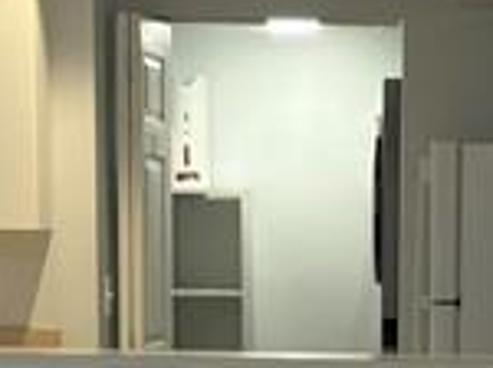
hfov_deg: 11.1
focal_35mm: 178
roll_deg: -0.9
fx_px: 2531
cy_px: 687
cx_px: 408
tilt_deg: -9.4
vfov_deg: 8.0
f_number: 1.6
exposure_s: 1/60
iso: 80
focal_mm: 5.96
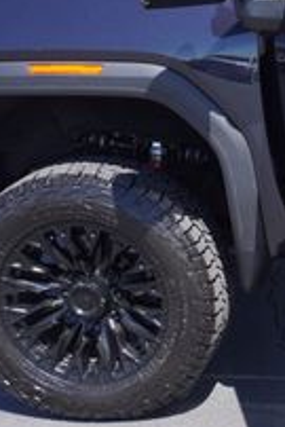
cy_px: 99
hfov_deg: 16.3
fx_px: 901
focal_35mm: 76
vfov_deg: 26.2
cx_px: 439
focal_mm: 16
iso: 100
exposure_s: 1/160
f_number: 6.3
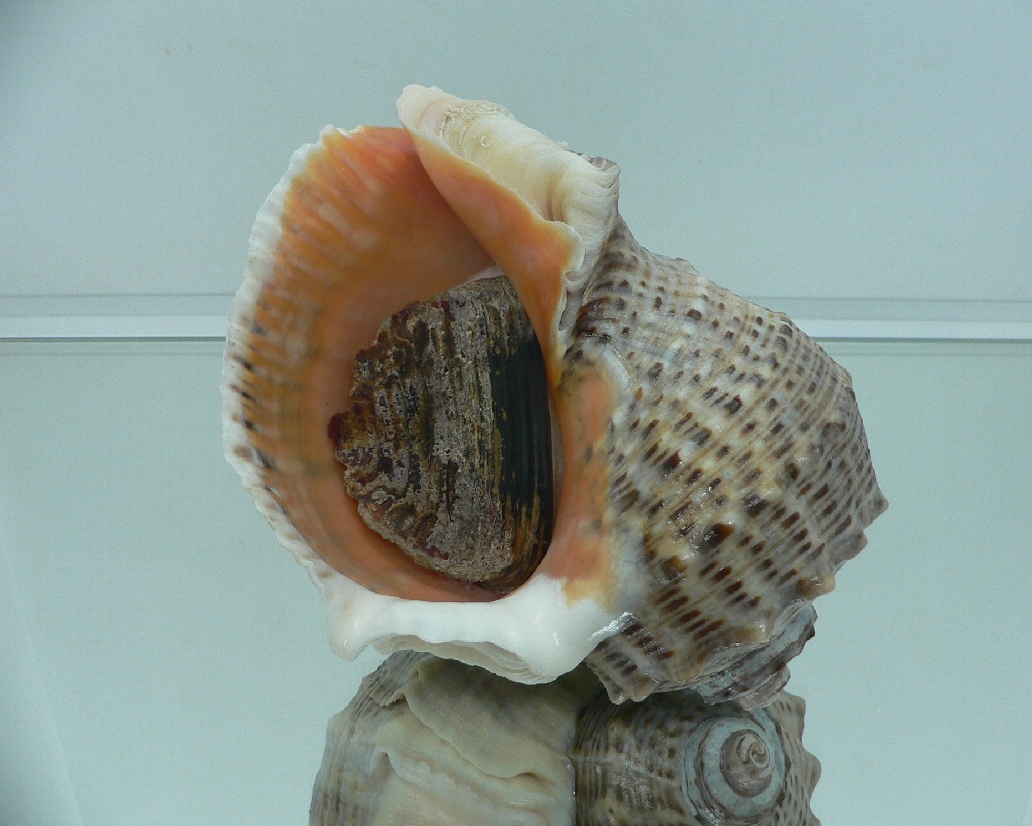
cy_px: 414
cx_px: 551
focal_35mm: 37
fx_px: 1130
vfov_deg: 40.1
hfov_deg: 49.0
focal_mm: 4.6
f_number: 2.8
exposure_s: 1/60
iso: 100
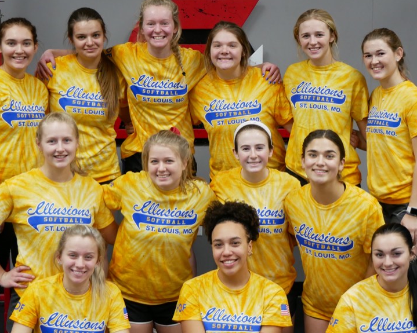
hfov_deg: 25.4
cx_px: 220
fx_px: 925
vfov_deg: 20.4
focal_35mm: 75
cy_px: 190
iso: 800
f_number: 4.3
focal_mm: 23
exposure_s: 1/50
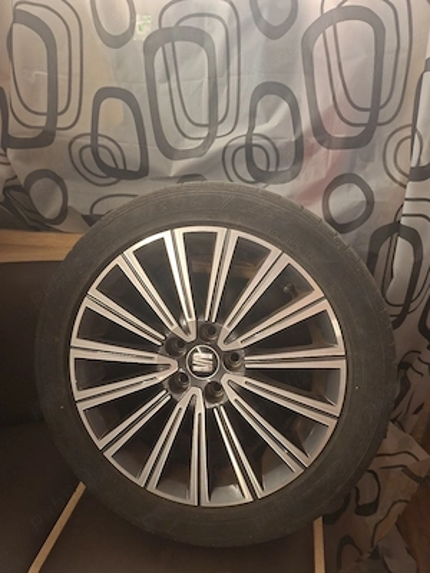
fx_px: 381
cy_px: 286
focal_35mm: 23
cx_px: 215
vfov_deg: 73.9
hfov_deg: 58.9
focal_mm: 5.54
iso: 320
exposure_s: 1/33
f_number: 1.8
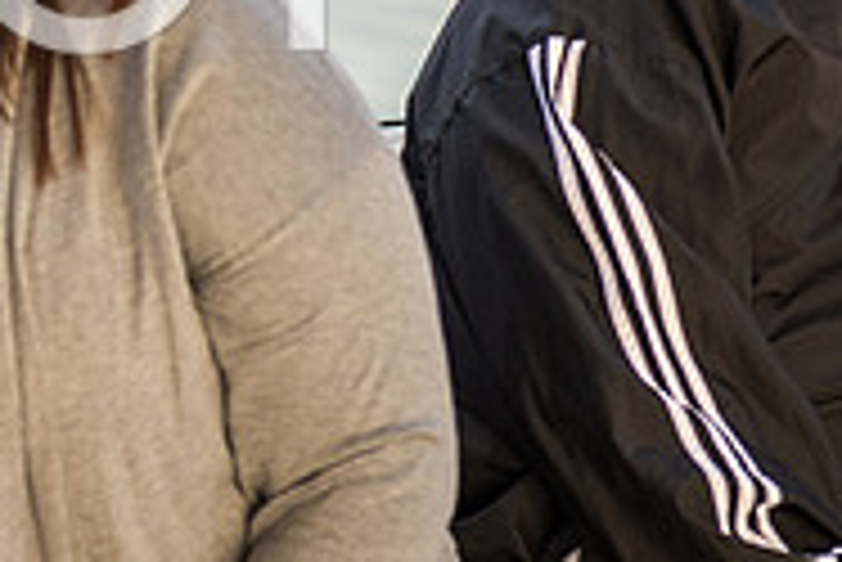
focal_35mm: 217
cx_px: -203
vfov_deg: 6.3
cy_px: -74
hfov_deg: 9.3
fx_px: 5079
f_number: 2.8
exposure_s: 1/400
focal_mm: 70
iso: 400
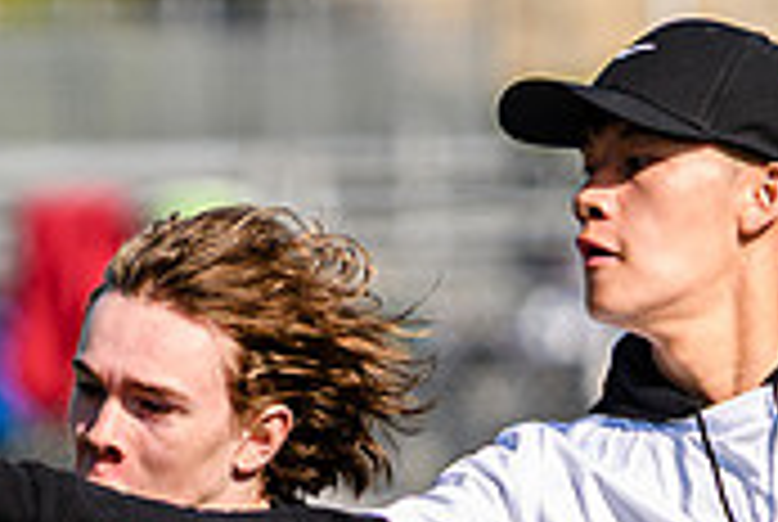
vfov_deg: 1.0
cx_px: 252
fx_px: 31108
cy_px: 867
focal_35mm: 1437
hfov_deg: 1.4
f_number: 3.2
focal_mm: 200
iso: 160
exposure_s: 1/2500
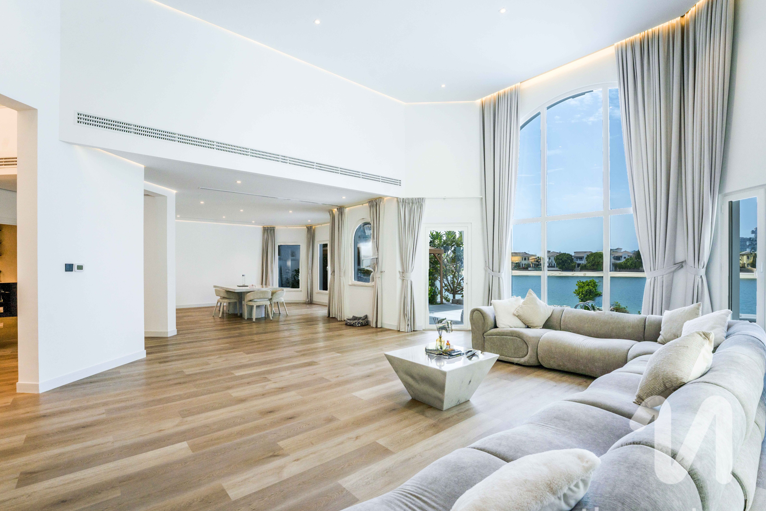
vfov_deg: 77.3
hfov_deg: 100.4
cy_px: 268
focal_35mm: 15
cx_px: 381
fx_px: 319
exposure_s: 1/125
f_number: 9
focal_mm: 14
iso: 160
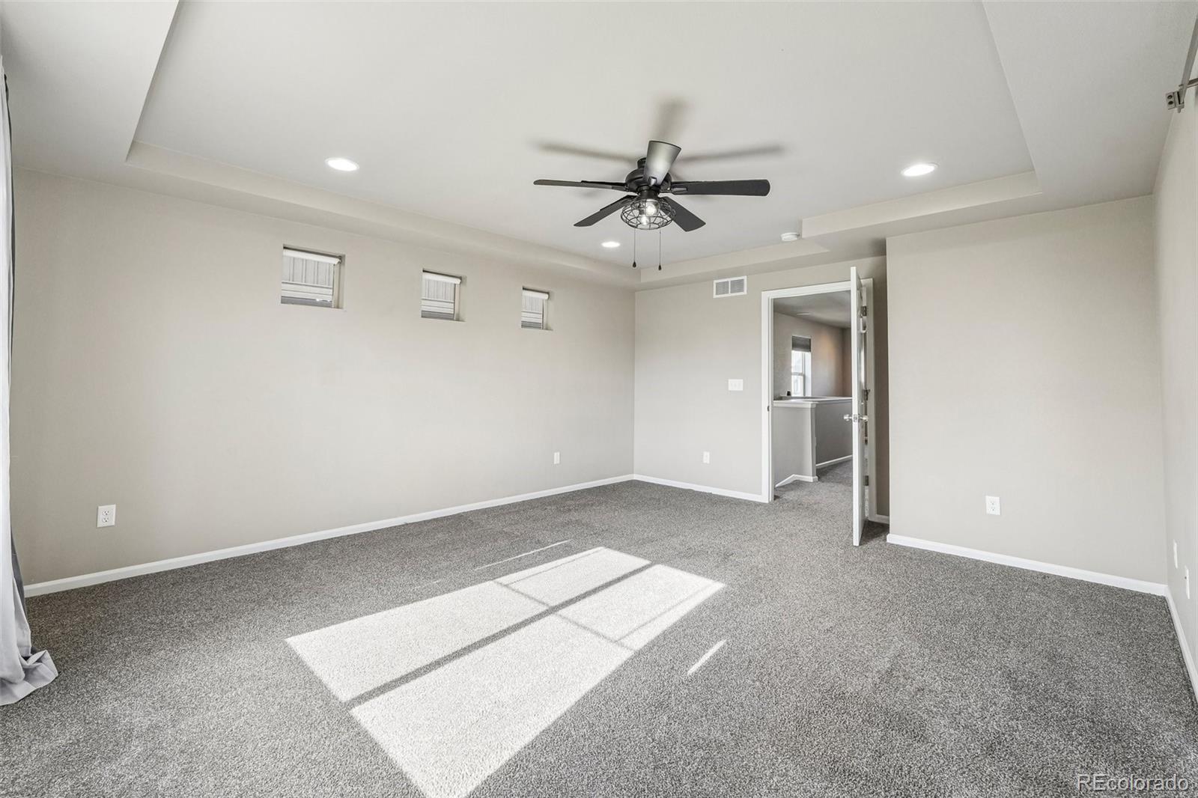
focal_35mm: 15
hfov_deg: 100.4
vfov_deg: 77.3
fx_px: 499
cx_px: 599
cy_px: 399
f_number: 8
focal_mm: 10
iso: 800
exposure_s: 1/20
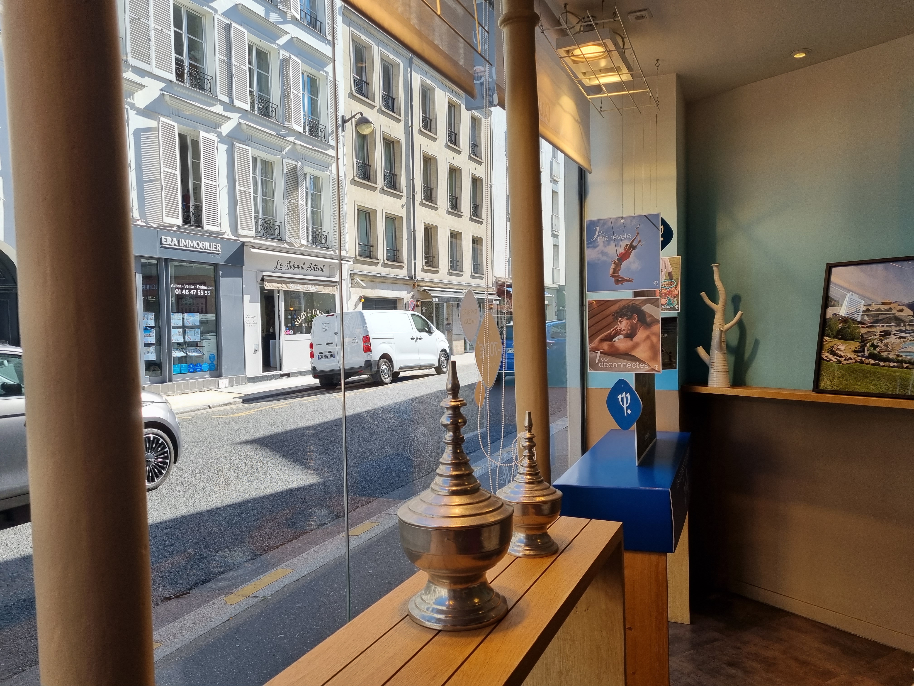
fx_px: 687
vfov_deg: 53.1
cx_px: 457
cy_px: 343
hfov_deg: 67.3
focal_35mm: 26
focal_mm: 5.4
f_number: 1.8
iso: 50
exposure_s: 1/930
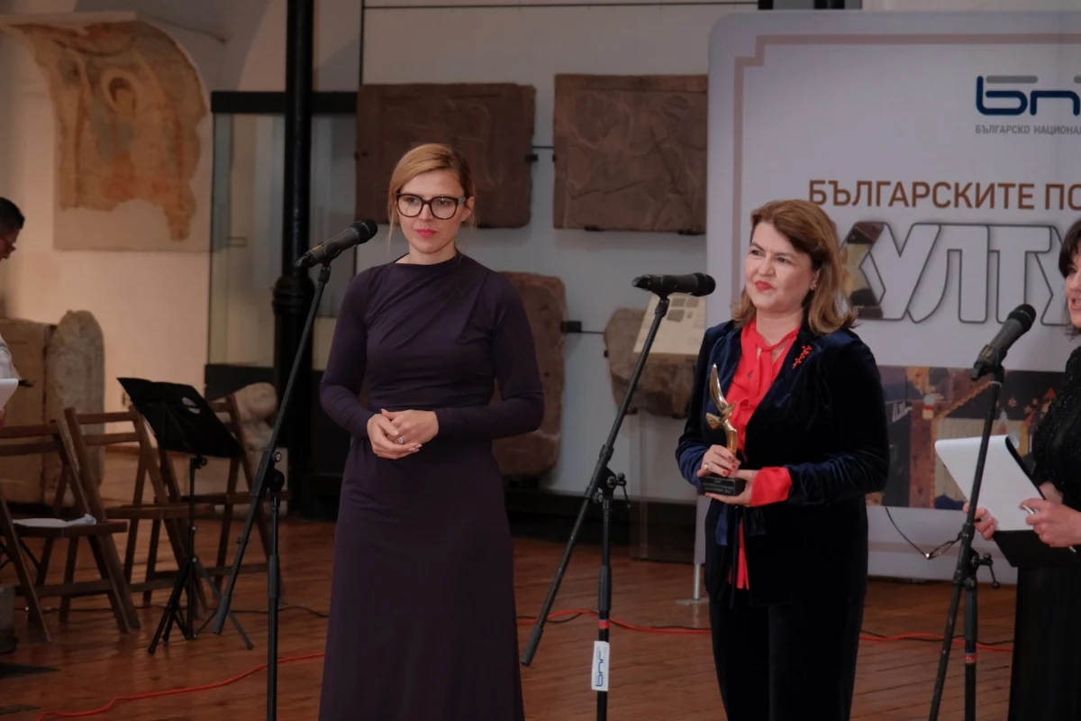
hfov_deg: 17.1
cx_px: 540
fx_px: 3603
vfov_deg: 11.4
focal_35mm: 120
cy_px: 360
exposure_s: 1/100
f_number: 4
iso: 1600
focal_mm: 80
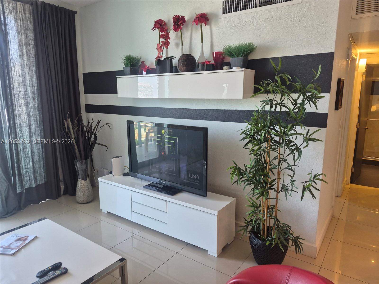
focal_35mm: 23
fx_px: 252
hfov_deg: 73.9
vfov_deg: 58.9
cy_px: 142
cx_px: 190
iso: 160
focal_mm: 5.4
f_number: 1.8
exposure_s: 1/120
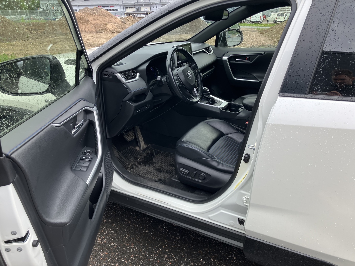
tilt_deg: -20.6
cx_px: 178
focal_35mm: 28
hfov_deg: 63.4
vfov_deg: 49.7
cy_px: 133
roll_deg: +0.7
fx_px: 287
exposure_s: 1/298
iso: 32
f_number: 1.8
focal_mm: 3.99
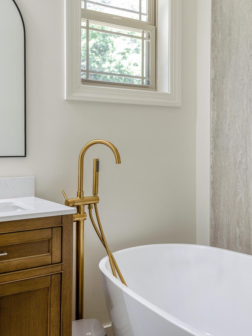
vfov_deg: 49.0
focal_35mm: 38
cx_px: 149
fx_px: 369
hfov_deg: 37.6
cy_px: 168
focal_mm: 26
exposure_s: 1/50
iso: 320
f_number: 4
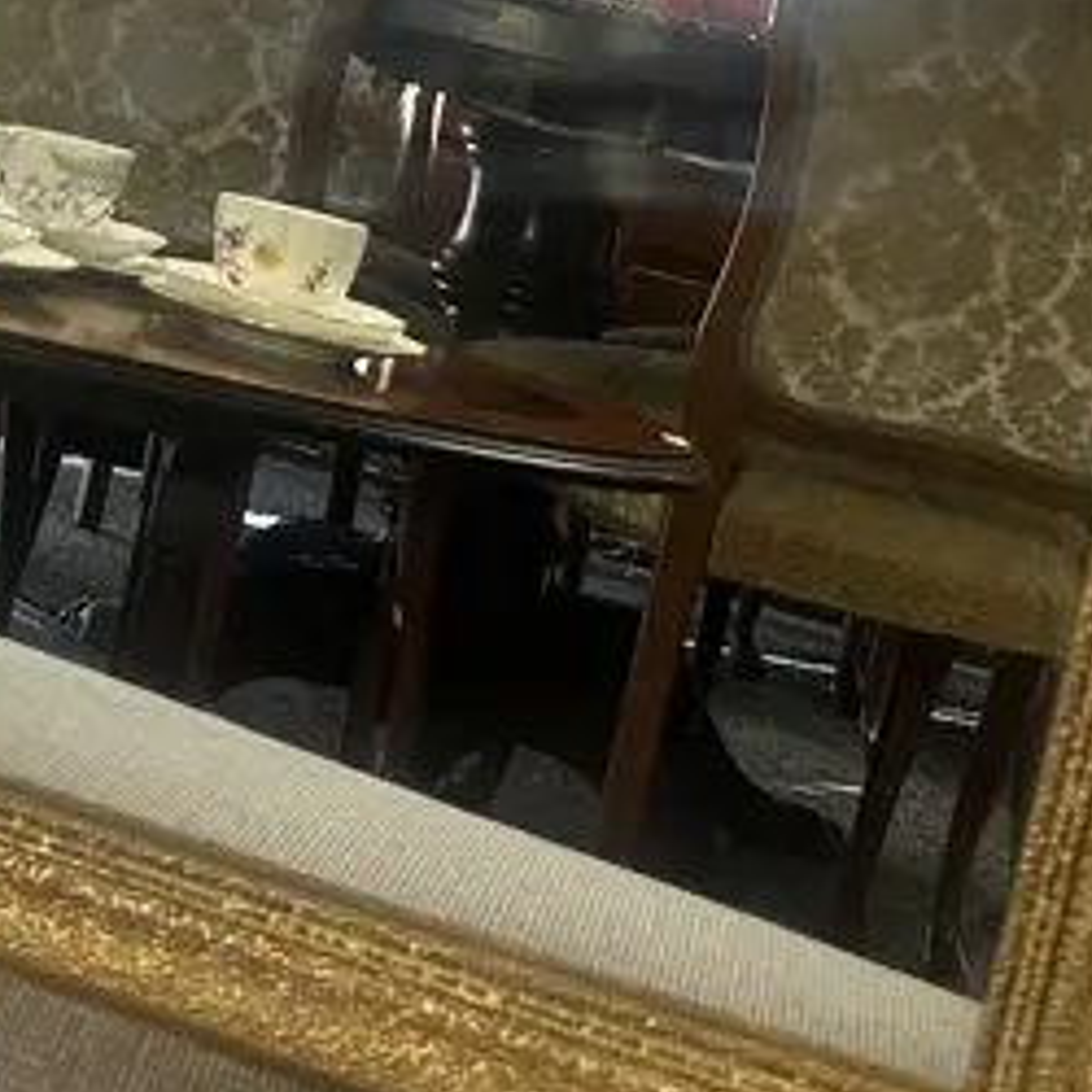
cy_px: -157
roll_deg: +1.7
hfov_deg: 18.9
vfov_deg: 19.0
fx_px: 3105
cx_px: -201
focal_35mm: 87
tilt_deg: -33.4
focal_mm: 6.86
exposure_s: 1/100
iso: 160
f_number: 1.78
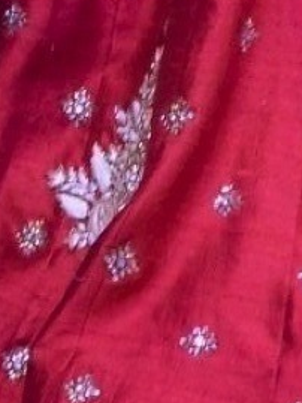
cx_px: 293
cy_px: -560
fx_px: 11812
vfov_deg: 1.9
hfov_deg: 1.5
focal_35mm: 1016
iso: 2500
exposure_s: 1/125
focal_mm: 105
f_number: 5.6
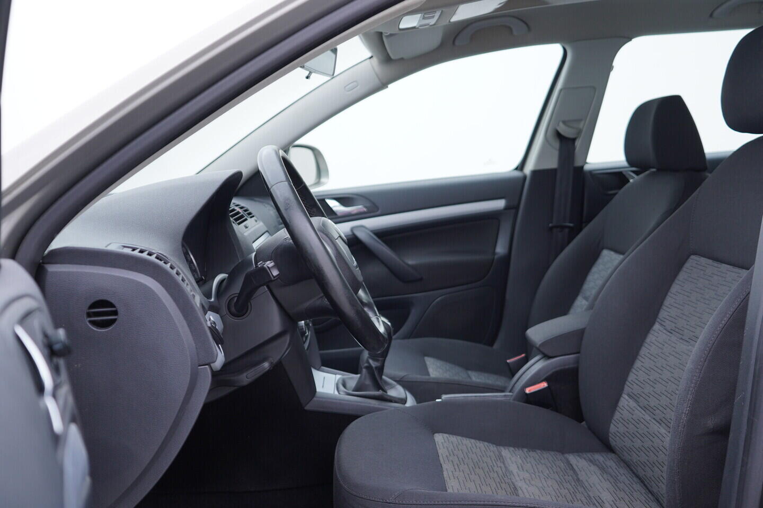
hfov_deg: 53.1
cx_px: 382
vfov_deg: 36.9
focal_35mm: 36
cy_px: 254
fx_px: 763
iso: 125
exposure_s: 1/40
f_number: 3.2
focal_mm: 24
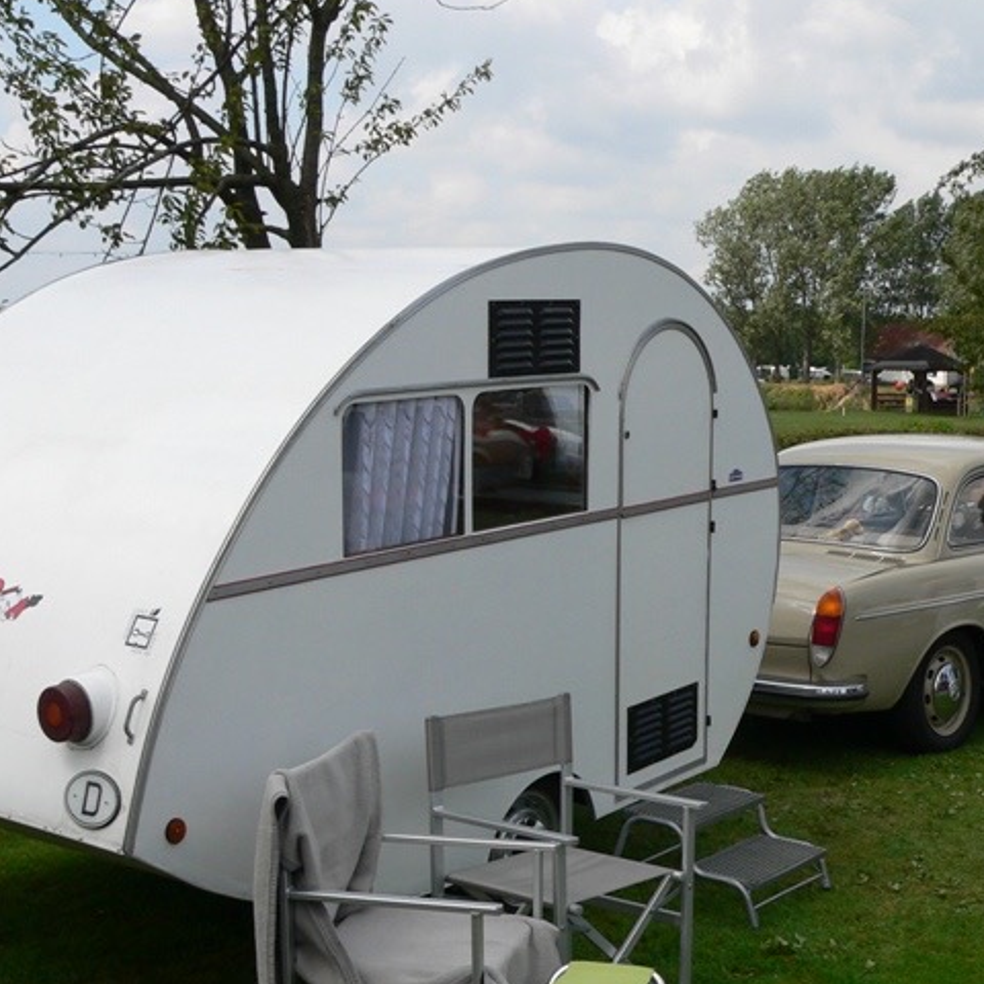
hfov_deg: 32.0
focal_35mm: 53
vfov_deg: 32.1
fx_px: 1705
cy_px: 586
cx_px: 648
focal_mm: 6
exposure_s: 1/500
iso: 80
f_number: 4.6
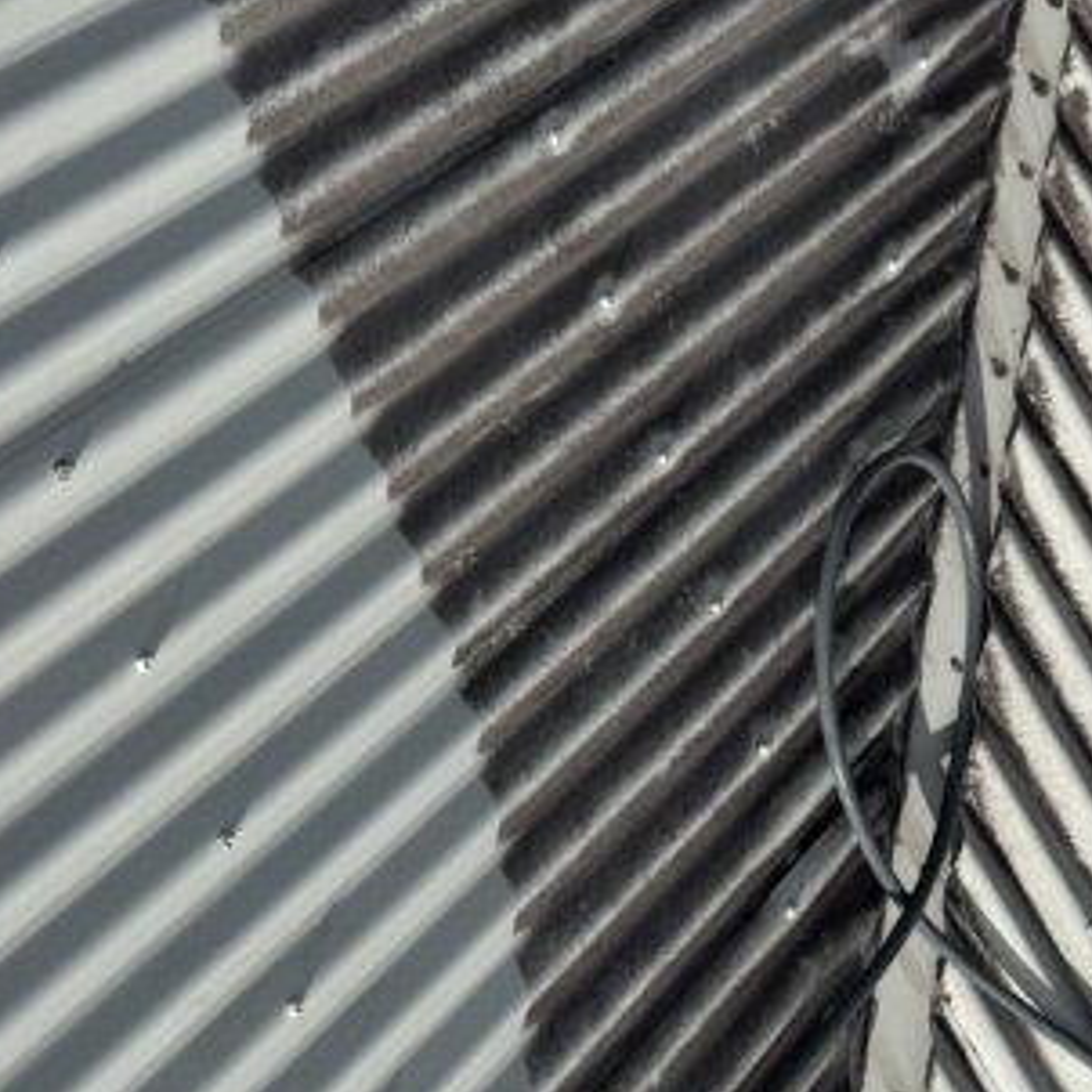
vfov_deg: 23.9
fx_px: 2570
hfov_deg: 23.8
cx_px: 304
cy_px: 676
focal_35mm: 72
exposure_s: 1/12346
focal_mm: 6.86
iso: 80
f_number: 1.78
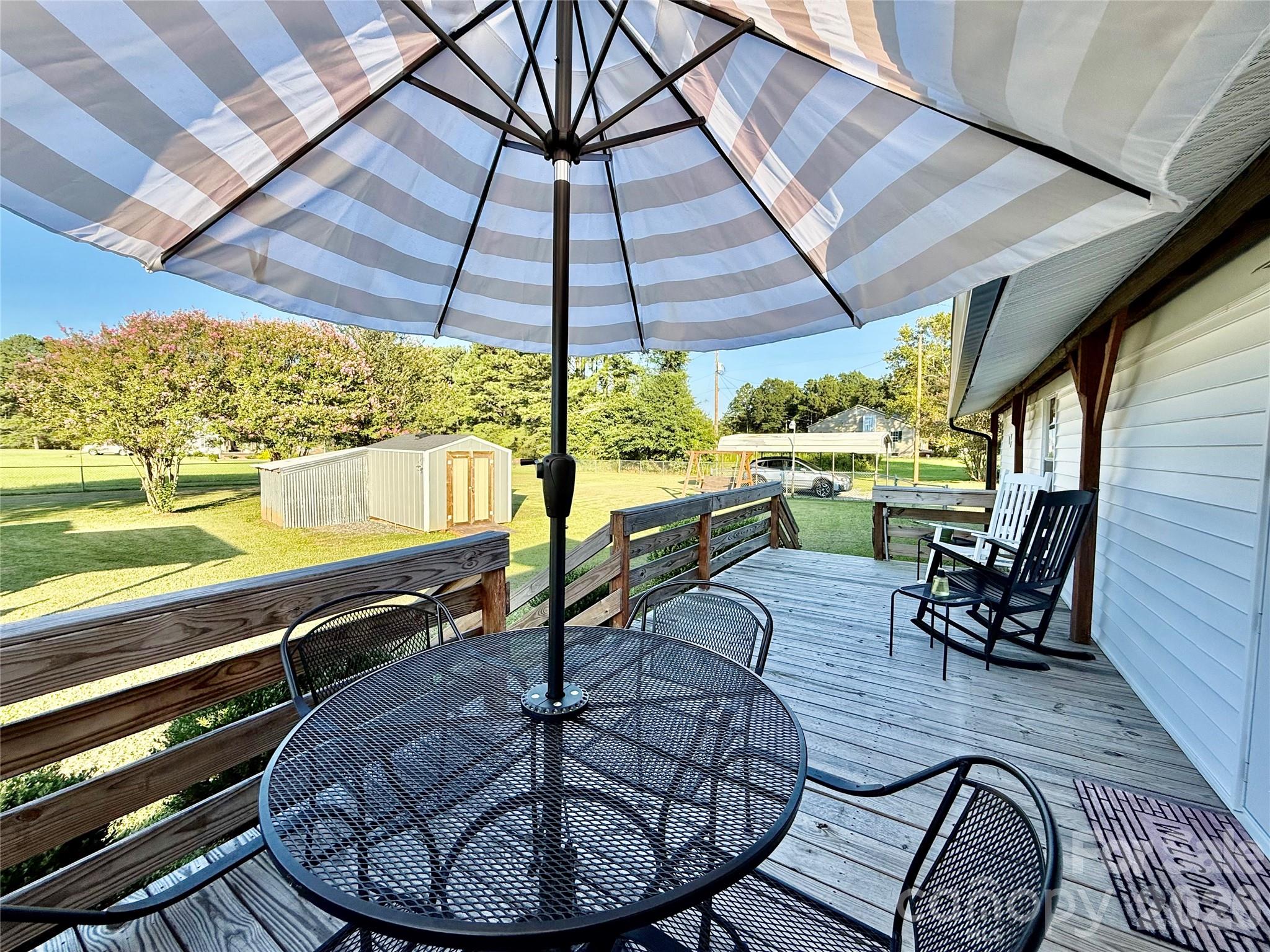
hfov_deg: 102.1
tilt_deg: -2.7
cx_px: 635
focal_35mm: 14
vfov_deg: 85.7
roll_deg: -0.5
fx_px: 514
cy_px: 476
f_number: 2.2
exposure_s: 1/770
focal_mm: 2.22
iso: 64
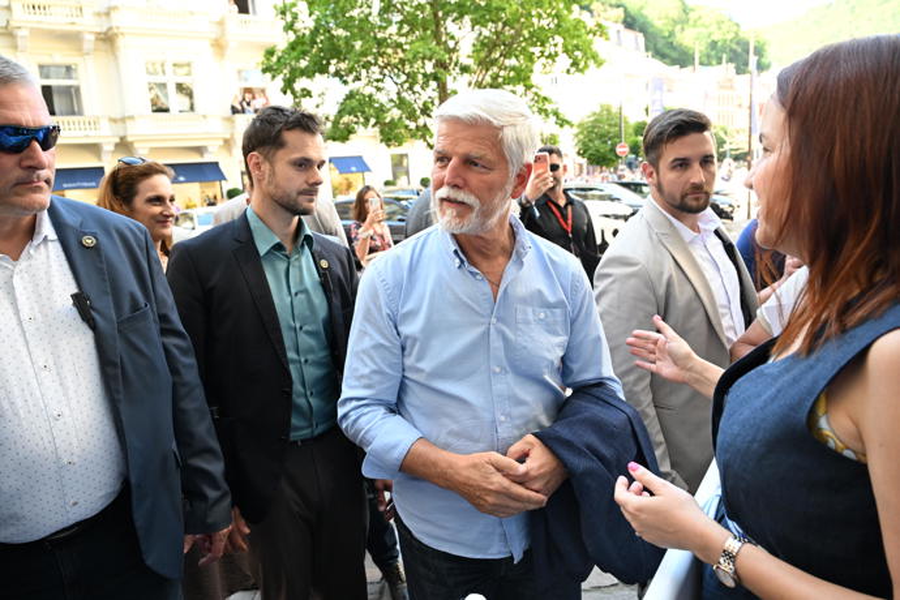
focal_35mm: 28
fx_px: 687
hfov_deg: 66.4
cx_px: 450
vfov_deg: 47.2
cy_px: 300
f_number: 5
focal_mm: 27.5
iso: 2000
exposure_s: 1/320
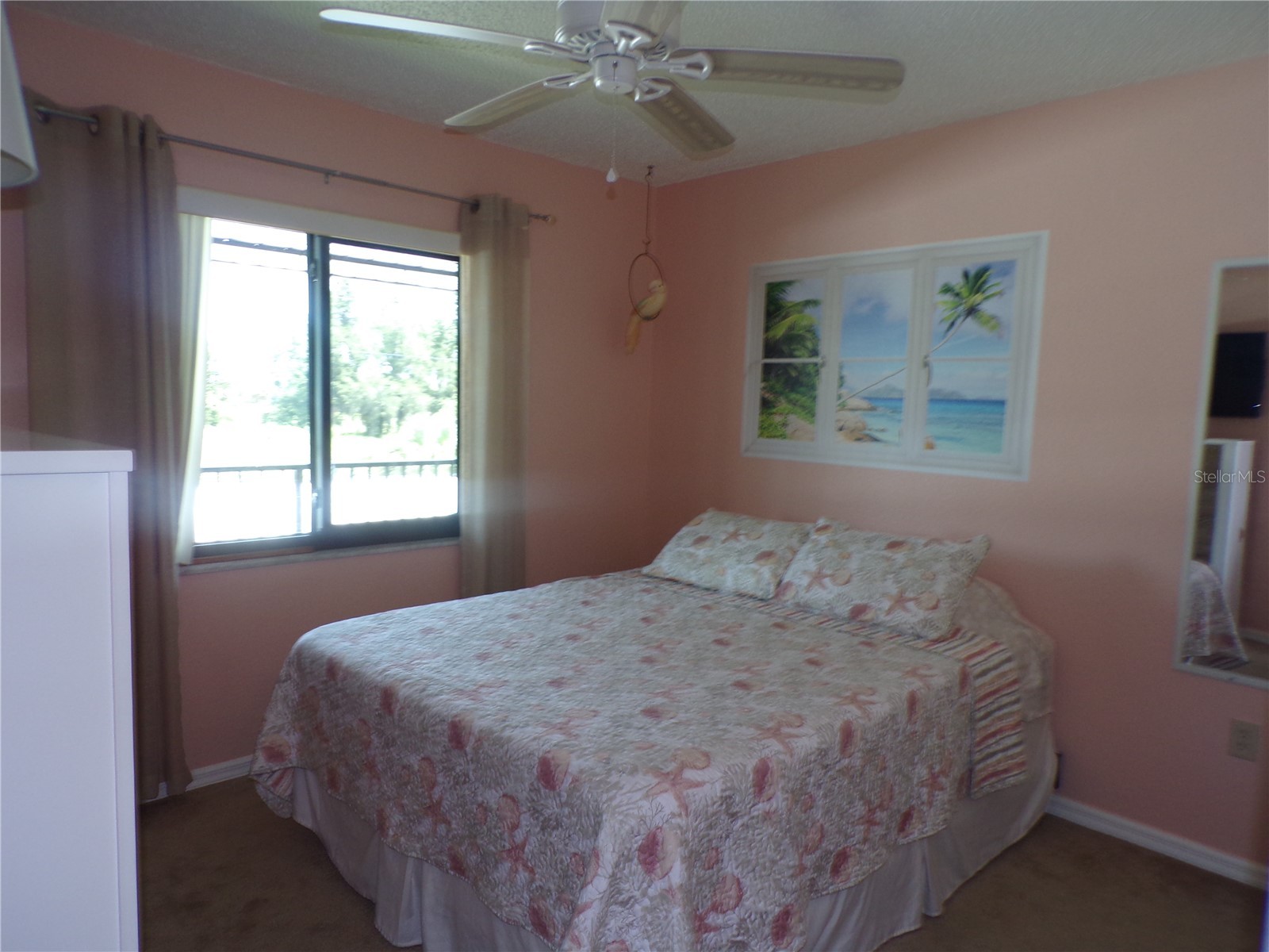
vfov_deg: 56.8
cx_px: 634
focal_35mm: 24
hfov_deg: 71.6
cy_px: 476
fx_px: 880
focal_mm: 4.3
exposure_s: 1/34
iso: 106
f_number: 3
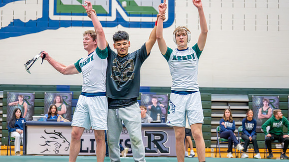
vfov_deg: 14.9
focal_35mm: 81
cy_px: 87
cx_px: 139
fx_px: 621
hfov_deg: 26.2
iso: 6400
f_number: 2.8
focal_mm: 70
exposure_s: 1/1000
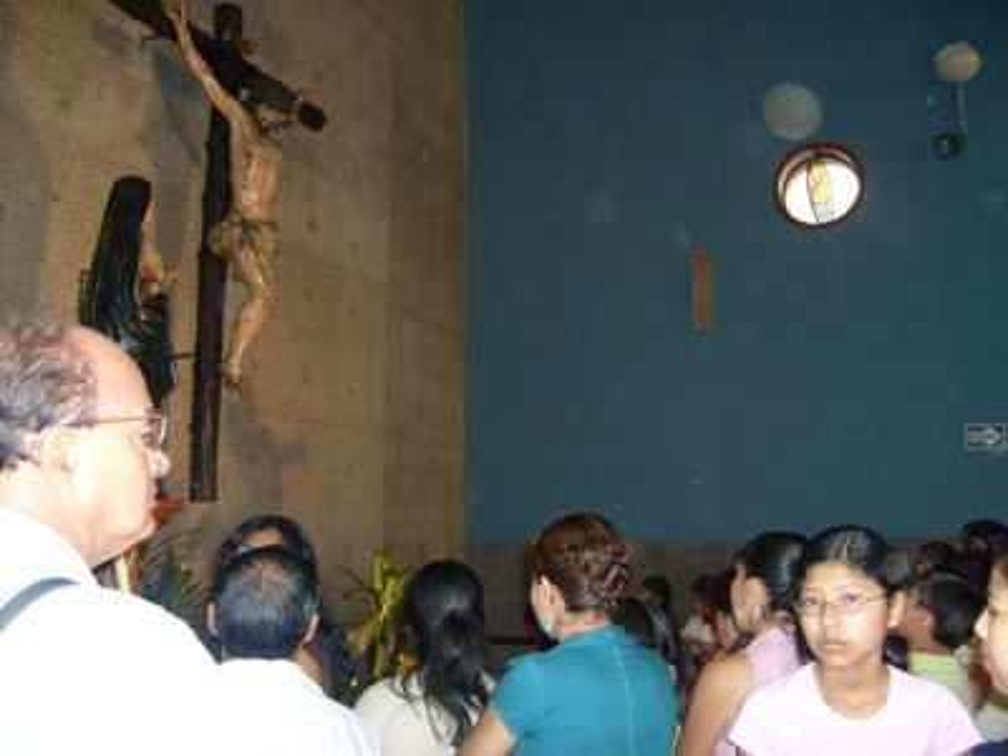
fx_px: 1019
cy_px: 378
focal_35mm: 35
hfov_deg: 52.6
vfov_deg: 40.7
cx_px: 504
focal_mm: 5.8
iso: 200
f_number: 2.8
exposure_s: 1/45
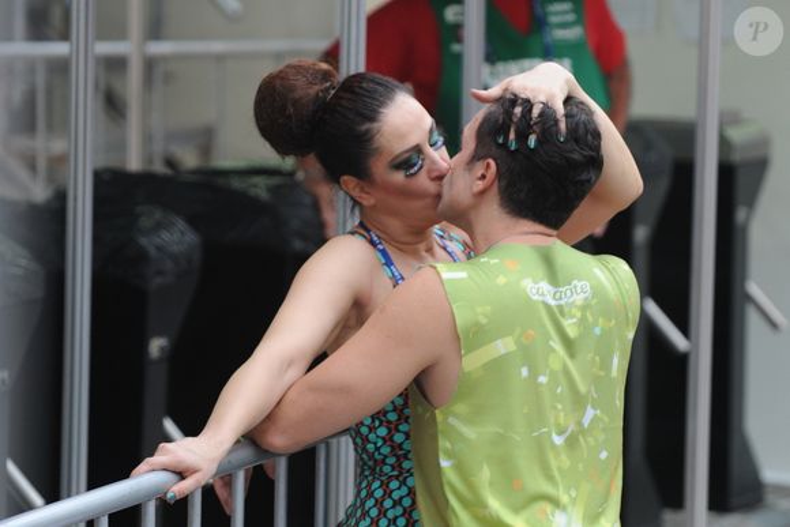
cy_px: 264
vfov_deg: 7.9
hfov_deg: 11.7
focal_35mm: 175
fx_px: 3841
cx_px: 395
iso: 800
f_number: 4.5
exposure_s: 1/80
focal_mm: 175
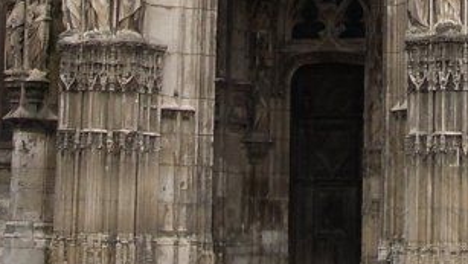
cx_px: 360
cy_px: -224
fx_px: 1577
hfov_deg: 16.8
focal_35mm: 127
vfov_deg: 9.1
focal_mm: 5.8
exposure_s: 1/400
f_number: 4.3
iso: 80
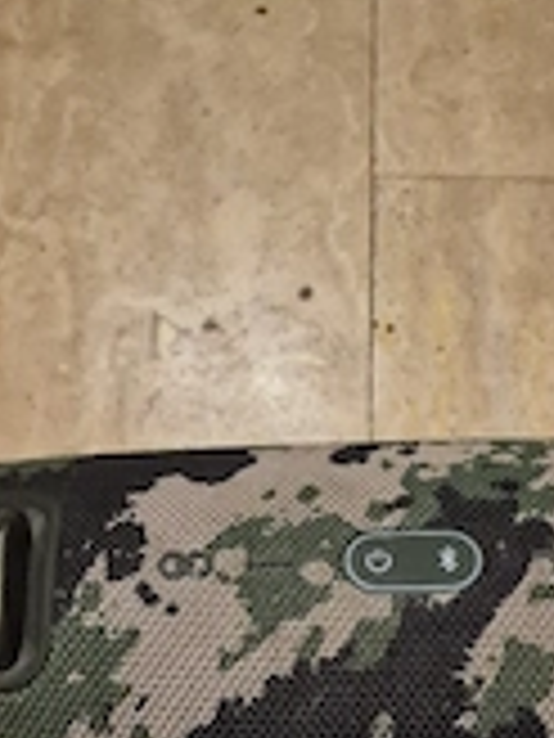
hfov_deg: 25.9
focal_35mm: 56
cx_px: 383
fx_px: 1195
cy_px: 652
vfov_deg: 32.8
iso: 800
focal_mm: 6.4
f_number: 1.8
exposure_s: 1/100
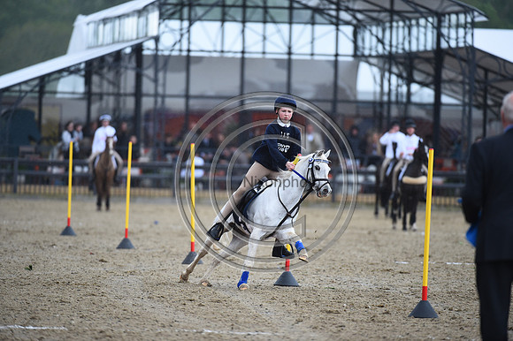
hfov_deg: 6.2
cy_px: 170
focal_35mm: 330
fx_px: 4700
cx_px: 256
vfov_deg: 4.2
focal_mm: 330
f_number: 4
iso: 1400
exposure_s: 1/800
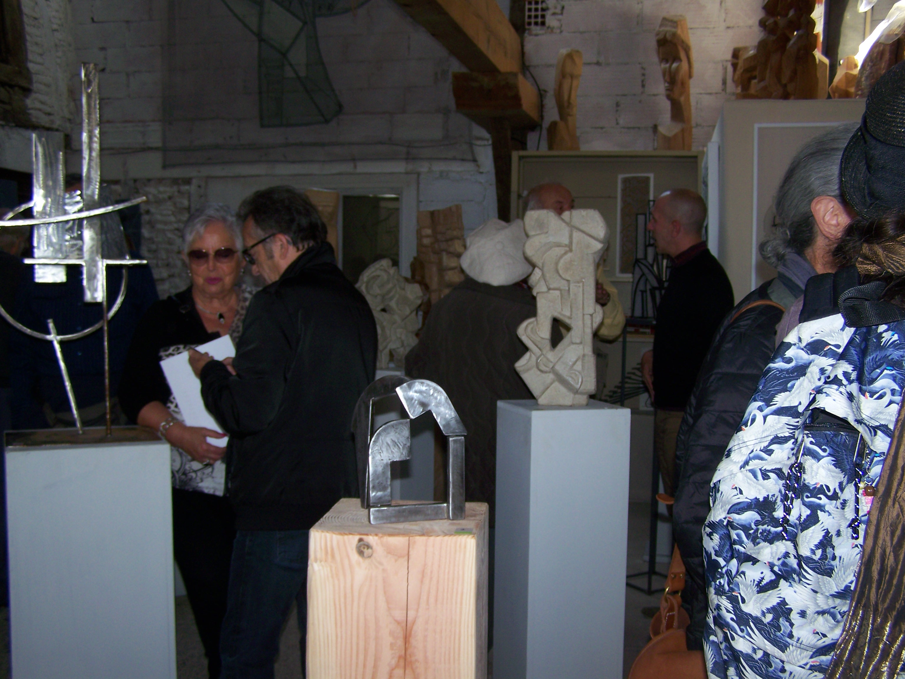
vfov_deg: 37.7
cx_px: 452
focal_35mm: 38
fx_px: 993
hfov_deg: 49.0
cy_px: 340
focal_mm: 6.3
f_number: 2.8
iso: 80
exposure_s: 1/60
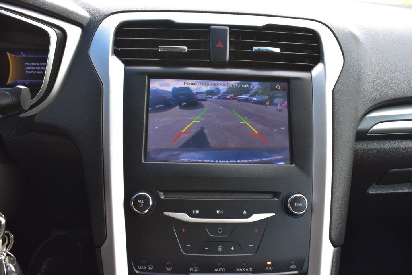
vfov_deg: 41.7
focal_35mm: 32
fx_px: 360
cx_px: 206
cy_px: 138
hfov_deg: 59.5
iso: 400
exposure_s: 1/50
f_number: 8
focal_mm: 21
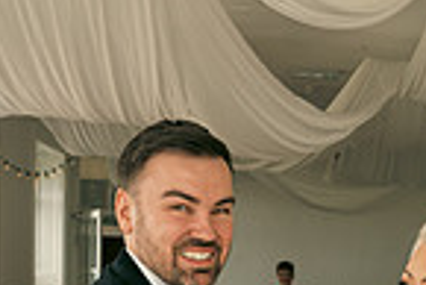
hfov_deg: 21.1
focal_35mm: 96
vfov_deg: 13.4
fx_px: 1137
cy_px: 442
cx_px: 308
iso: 250
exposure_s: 1/160
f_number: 3.5
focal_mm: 24
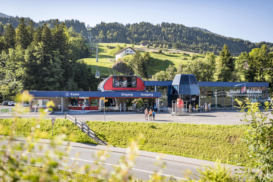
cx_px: 136
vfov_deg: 37.9
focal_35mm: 35
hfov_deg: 54.4
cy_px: 91
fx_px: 265
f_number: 2.5
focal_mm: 35
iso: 100
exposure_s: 1/1250
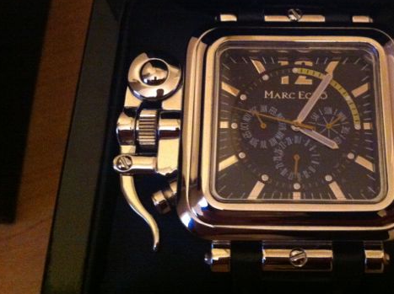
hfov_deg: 39.2
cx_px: 265
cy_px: 123
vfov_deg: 30.1
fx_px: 546
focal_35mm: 48
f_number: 2.8
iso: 1000
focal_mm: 3.85
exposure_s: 1/15
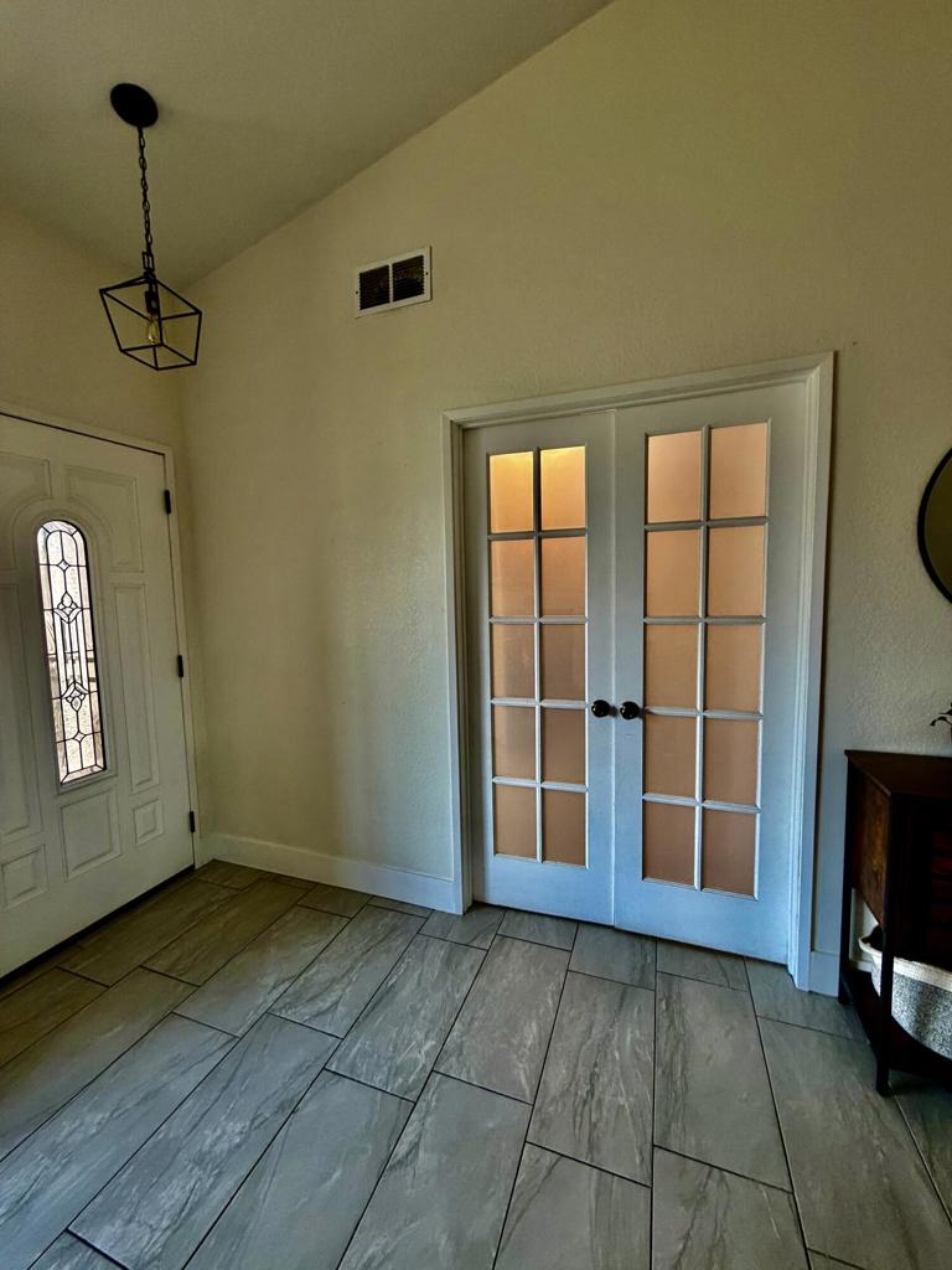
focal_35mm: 14
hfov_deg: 85.7
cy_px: 635
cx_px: 476
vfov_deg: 102.1
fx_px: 513
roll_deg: +1.0
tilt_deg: -4.8
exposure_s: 1/60
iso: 250
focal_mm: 2.22
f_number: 2.2
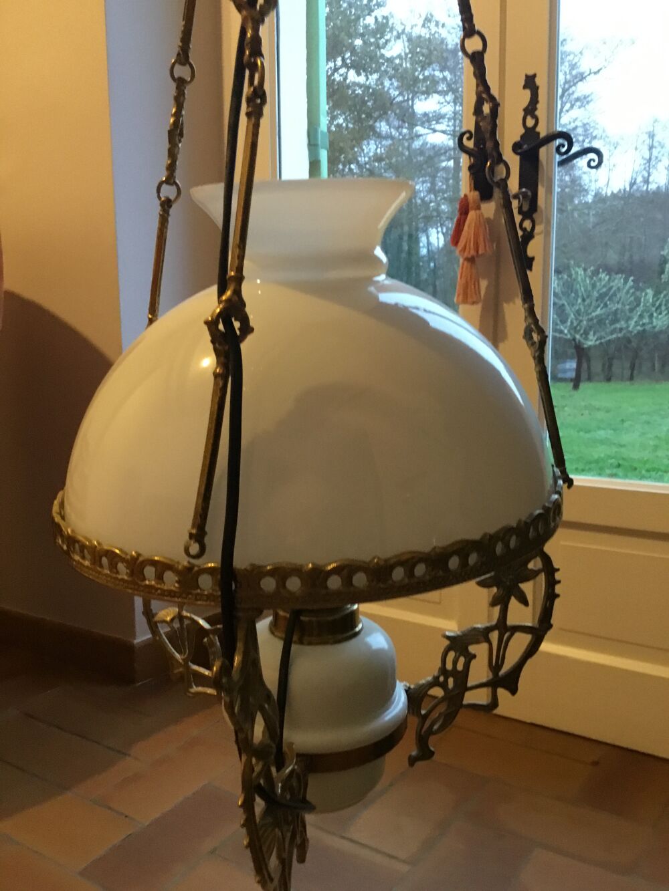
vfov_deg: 58.3
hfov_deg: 45.4
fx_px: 799
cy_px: 446
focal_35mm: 31
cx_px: 334
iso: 200
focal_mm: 3.3
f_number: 2.4
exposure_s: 1/17
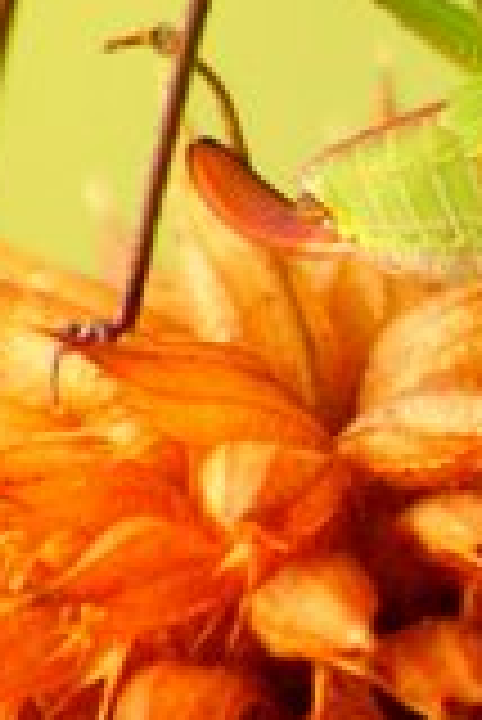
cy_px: 443
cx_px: 856
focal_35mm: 1120
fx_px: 22443
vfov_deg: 1.8
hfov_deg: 1.2
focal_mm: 200
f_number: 6.3
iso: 400
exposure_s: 1/160
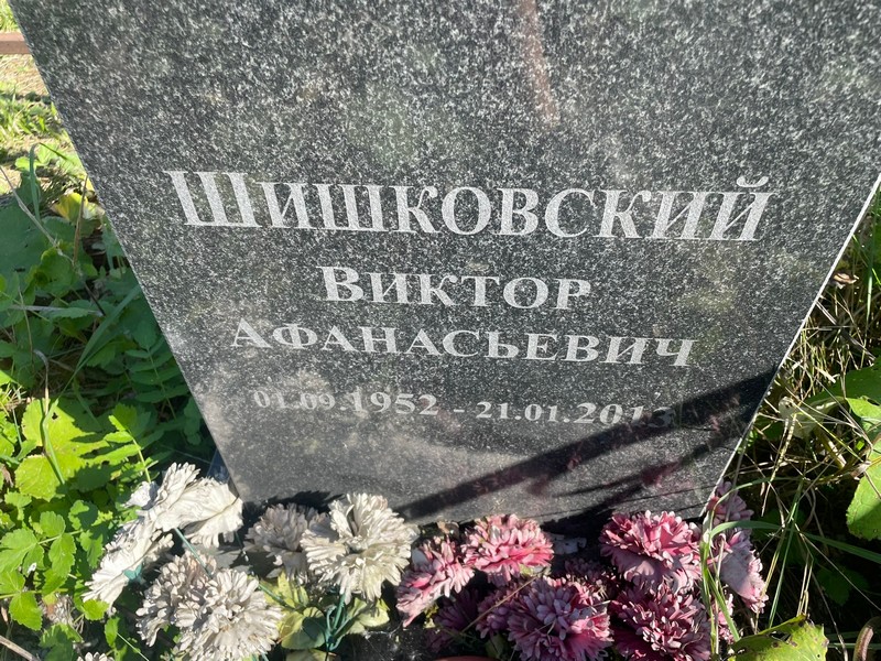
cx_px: 440
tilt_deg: -47.2
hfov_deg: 67.3
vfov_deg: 53.1
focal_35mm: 26
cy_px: 330
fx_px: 662
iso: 32
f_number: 1.6
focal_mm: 4.2
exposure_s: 1/868
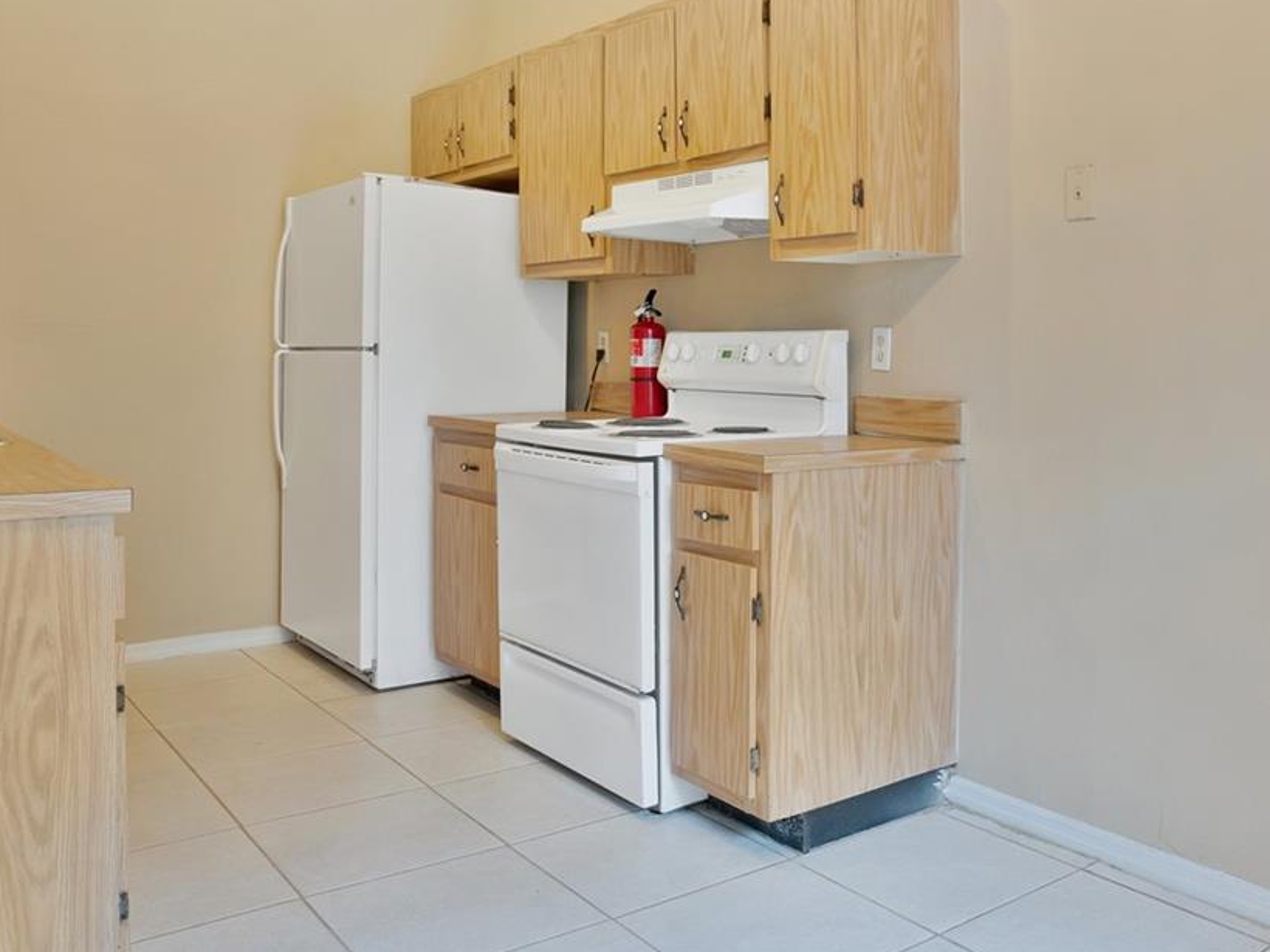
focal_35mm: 30
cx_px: 836
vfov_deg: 46.1
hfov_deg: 58.7
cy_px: 320
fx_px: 1101
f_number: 7.1
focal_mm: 16
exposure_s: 1/2
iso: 800
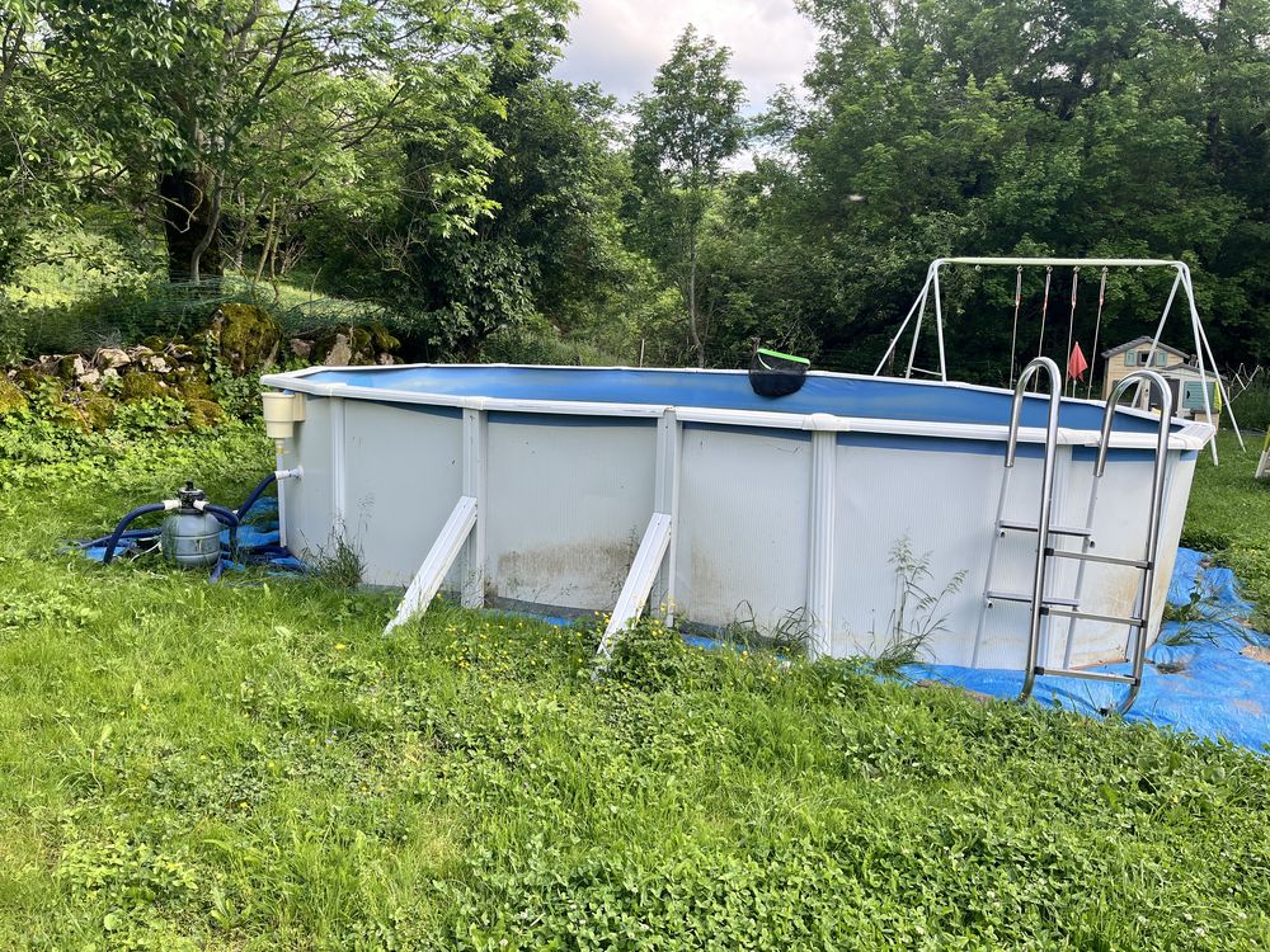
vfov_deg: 53.1
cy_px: 476
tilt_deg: -10.2
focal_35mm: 26
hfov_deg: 67.3
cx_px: 635
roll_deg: -0.9
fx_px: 954
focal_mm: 5.1
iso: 50
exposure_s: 1/782
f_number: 1.6
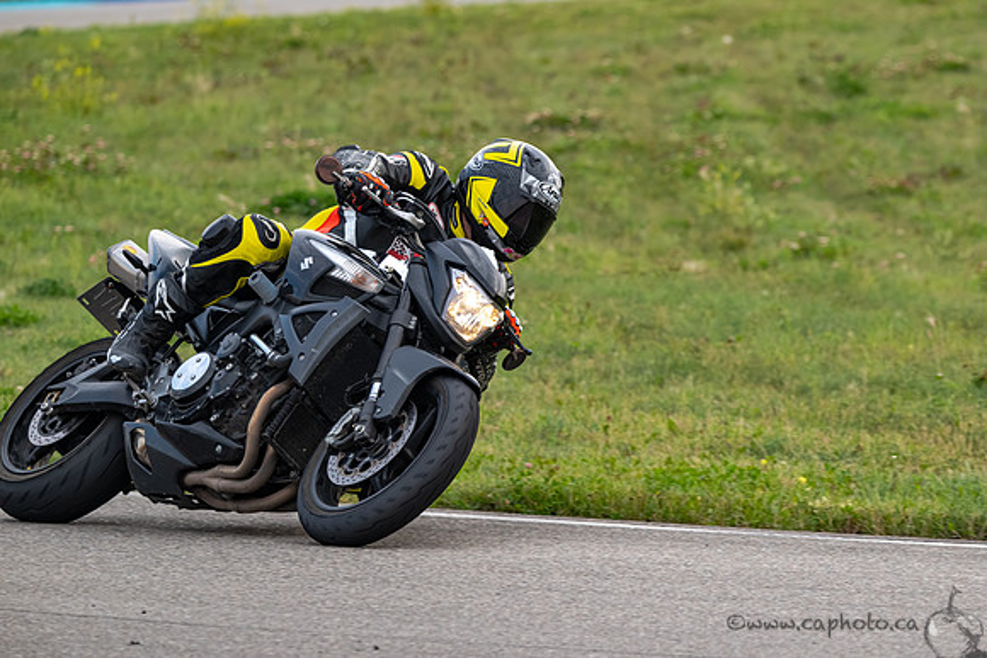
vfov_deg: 3.6
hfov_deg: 5.4
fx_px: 10492
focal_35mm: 383
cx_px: 629
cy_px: 329
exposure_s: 1/1250
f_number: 6.3
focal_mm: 300
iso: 800
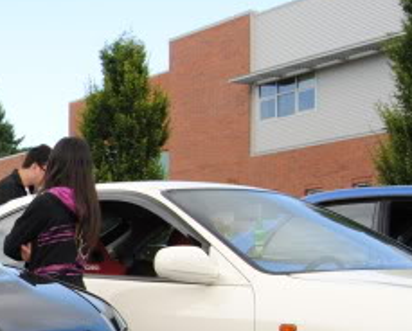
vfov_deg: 14.1
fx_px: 1319
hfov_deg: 15.5
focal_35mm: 108
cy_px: 310
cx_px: -300
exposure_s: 1/160
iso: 100
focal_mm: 22
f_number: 6.3
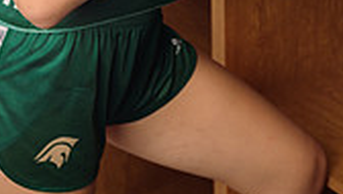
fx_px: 1020
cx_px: 192
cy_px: -253
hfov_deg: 19.1
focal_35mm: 112
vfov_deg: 9.7
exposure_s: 1/250
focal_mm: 40
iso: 125
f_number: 5.6
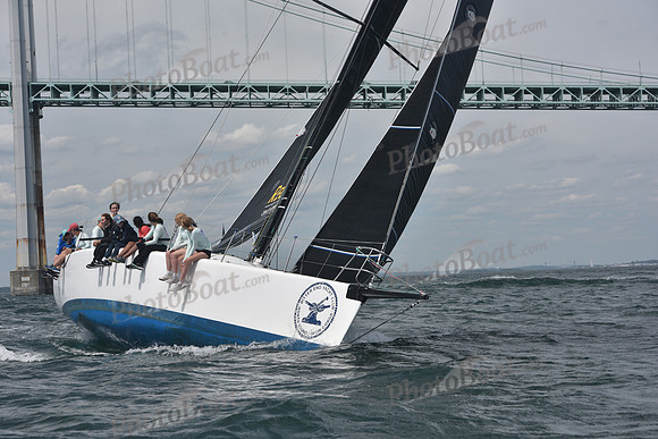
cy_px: 220
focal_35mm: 95
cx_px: 329
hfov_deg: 21.5
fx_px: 1737
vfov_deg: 14.4
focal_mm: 95
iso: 320
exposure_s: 1/800
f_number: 8
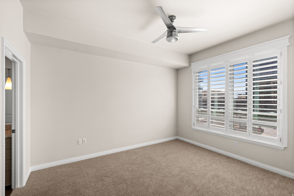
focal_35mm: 16
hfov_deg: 96.8
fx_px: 131
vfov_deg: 73.7
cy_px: 98
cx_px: 147
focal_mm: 16
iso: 500
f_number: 7.1
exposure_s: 1/25
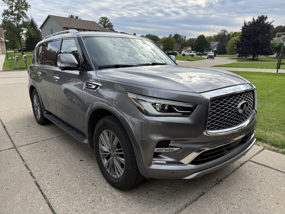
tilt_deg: -16.5
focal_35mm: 24
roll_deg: -0.5
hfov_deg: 71.6
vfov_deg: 56.8
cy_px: 107
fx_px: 198
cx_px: 142
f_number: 1.78
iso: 100
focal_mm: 6.76
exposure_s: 1/2445
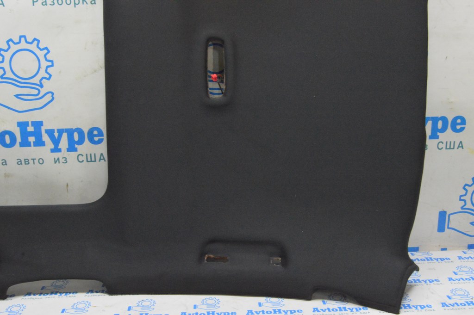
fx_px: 553
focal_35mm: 42
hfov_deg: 46.4
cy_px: 158
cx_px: 237
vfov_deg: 31.8
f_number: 20
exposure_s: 1/15
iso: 6400
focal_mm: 28
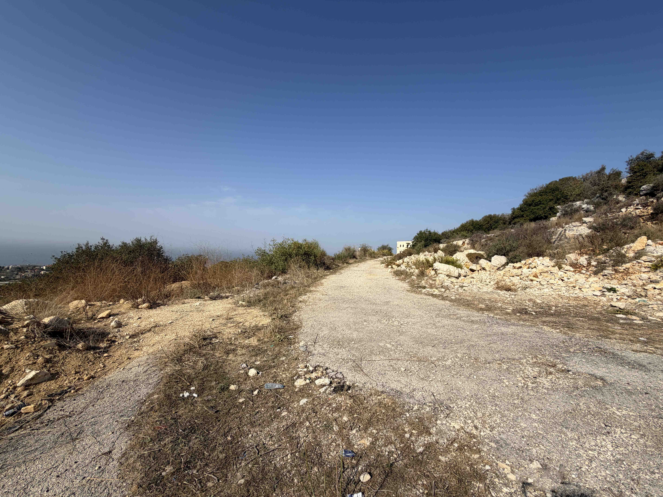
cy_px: 248
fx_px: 268
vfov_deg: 85.7
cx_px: 332
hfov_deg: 102.1
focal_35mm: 14
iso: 20
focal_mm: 2.22
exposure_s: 1/1167
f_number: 2.2
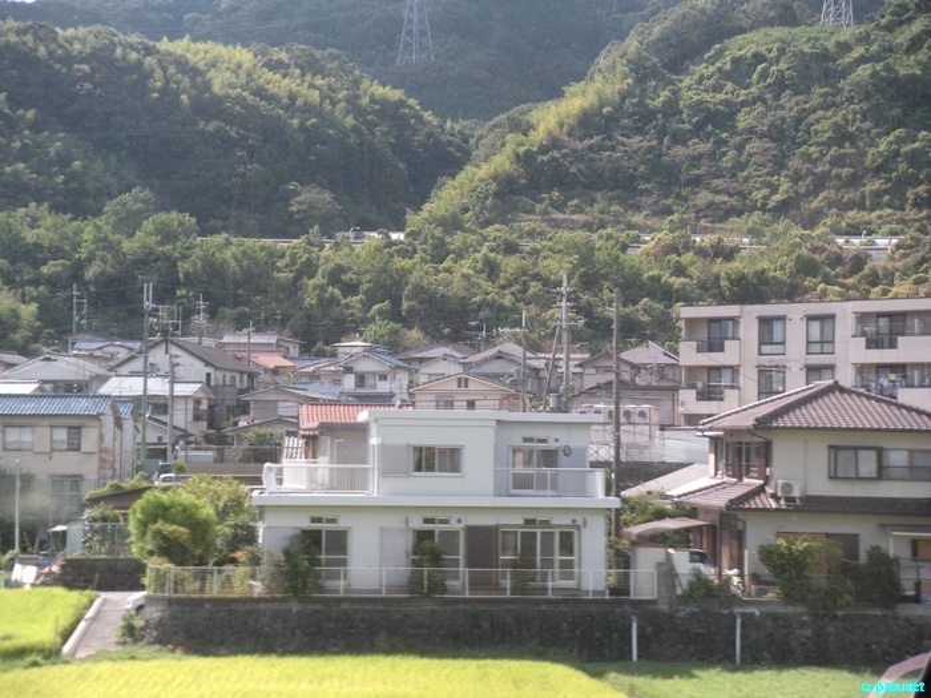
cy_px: 349
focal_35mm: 83
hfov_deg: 23.6
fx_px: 2232
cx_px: 466
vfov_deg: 17.8
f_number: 4.6
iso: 108
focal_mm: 13.9
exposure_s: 1/249
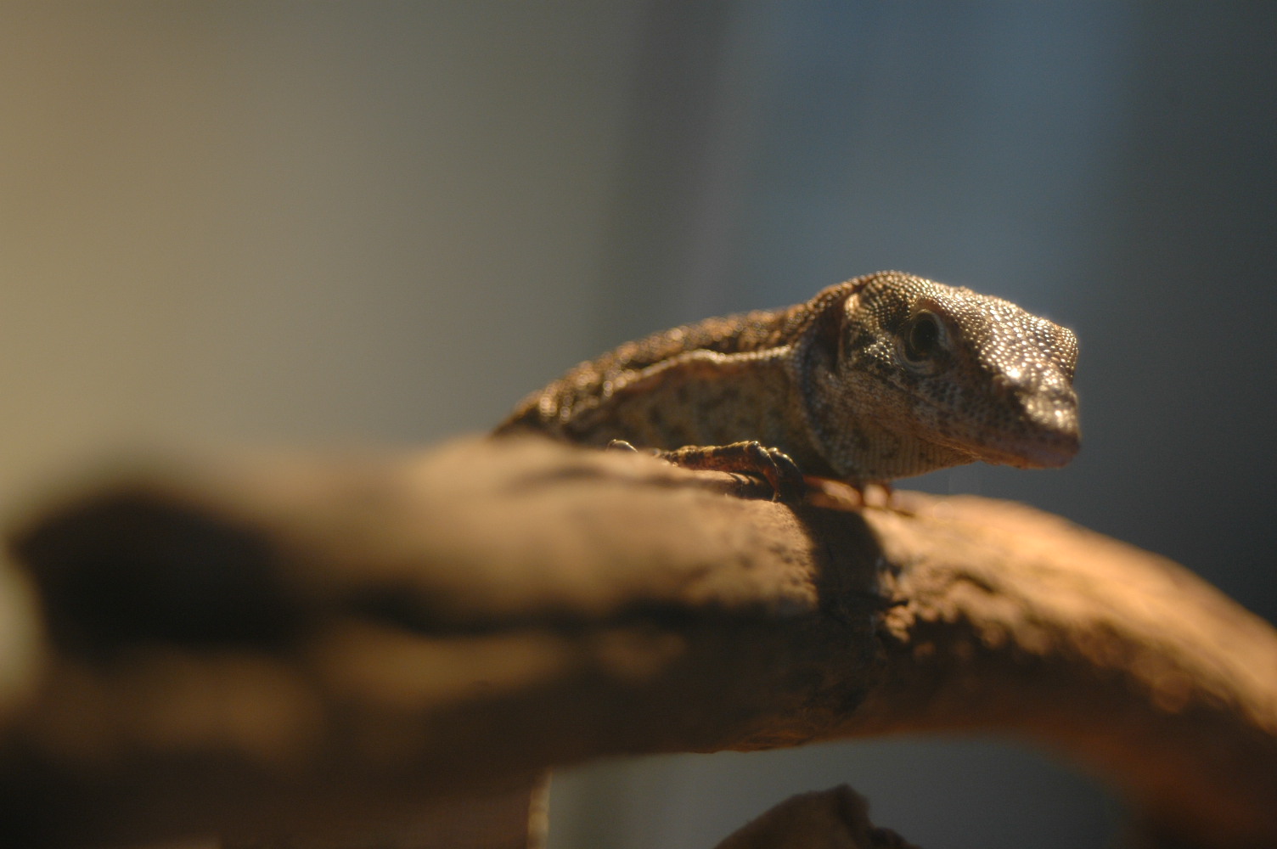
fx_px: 4253
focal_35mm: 120
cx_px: 638
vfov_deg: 11.4
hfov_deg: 17.1
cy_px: 424
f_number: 5.6
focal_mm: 80
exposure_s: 1/25
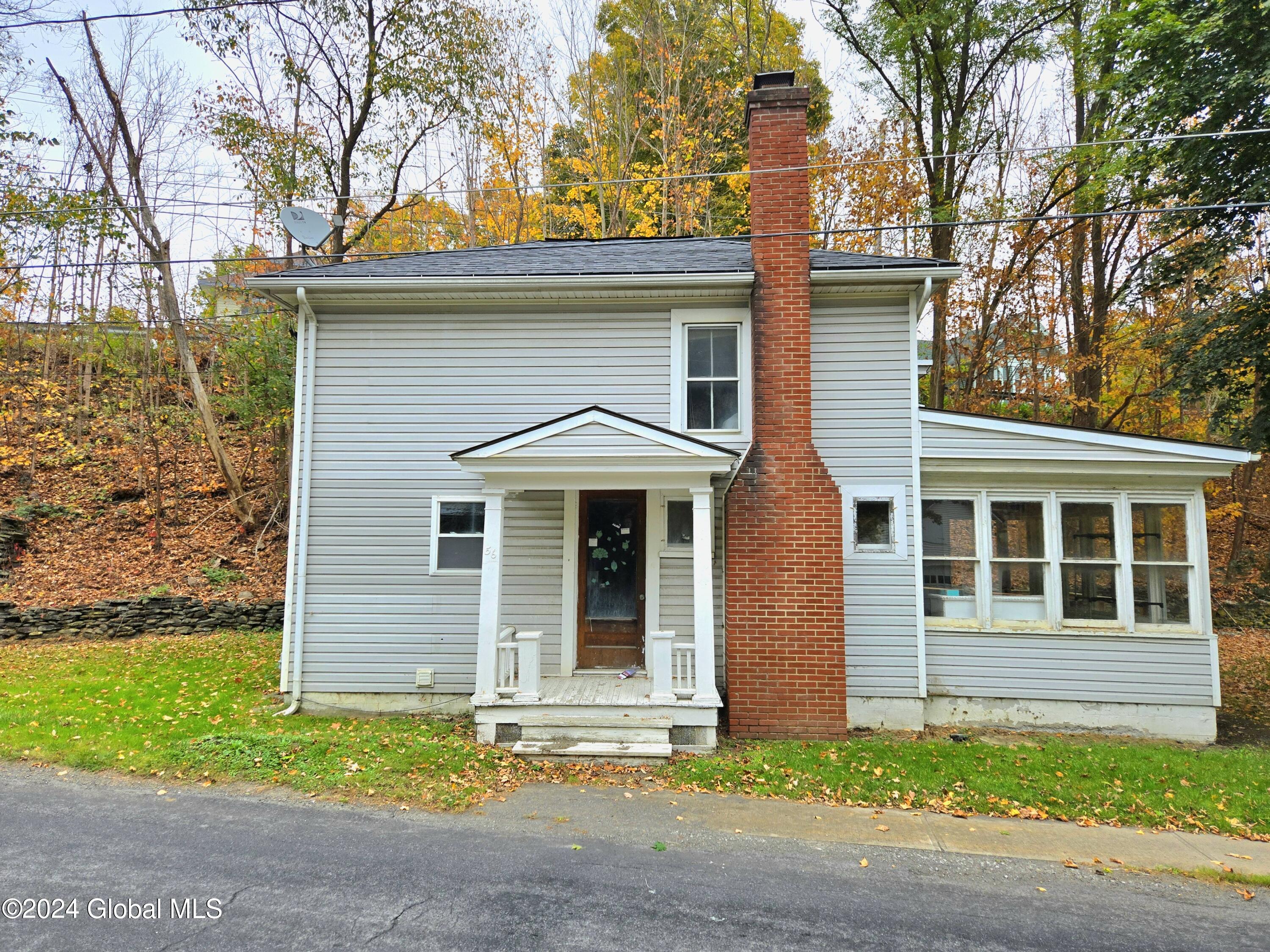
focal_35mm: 23
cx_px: 635
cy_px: 476
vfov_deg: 58.9
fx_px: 844
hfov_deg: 73.9
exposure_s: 1/2500
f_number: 1.8
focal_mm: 5.4
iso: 80
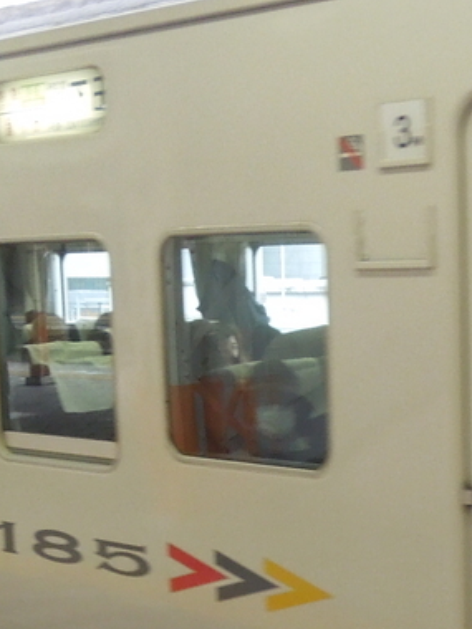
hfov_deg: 18.4
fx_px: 1436
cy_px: 470
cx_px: 419
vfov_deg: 24.4
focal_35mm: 79
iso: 500
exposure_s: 1/125
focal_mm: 4.5
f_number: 3.3
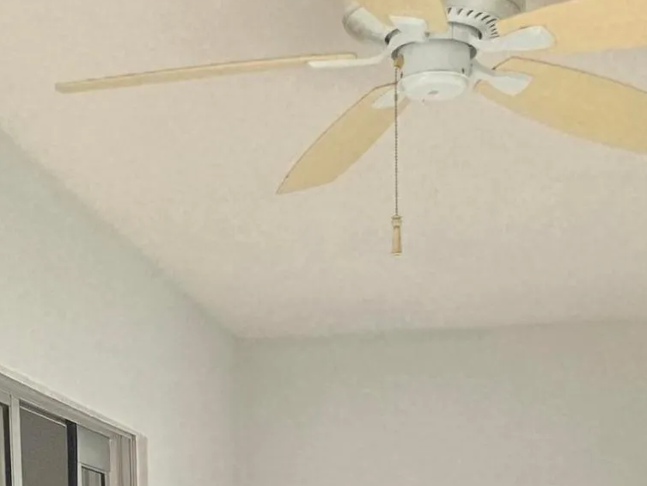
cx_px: 281
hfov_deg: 22.2
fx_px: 1645
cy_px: 793
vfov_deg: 15.2
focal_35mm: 88
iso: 200
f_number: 1.7
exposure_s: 1/180
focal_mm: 6.3
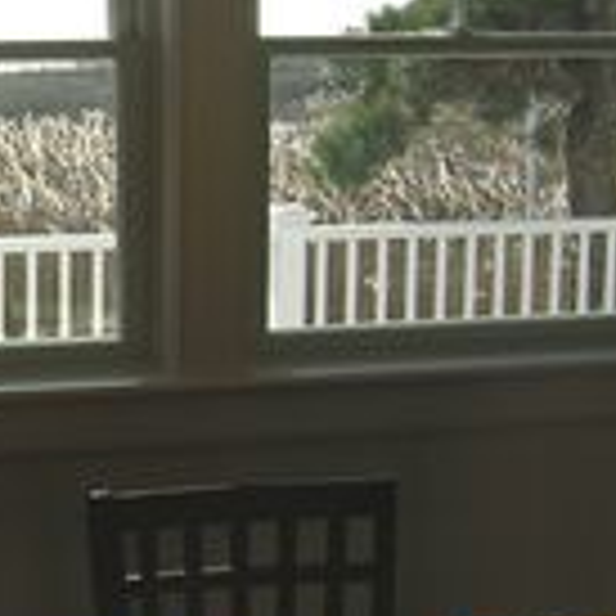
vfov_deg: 21.3
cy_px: 220
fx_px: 1631
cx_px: -139
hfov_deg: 20.0
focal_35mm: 81
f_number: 4.9
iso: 50
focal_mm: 5.7
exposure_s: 1/422
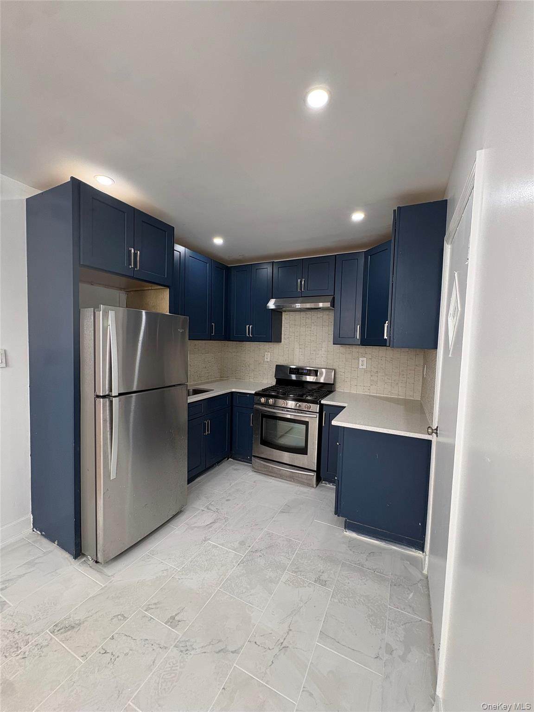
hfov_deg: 85.7
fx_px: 288
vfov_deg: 102.1
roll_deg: -0.9
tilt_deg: -2.6
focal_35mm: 14
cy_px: 356
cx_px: 267
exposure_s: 1/120
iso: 200
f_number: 2.2
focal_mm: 2.22
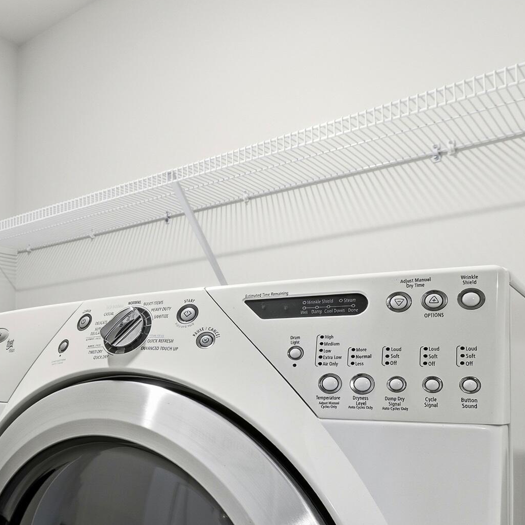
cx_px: 3
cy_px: 400
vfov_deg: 45.4
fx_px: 601
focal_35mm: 35
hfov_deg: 41.3
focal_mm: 17
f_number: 8
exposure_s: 1/50
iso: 160
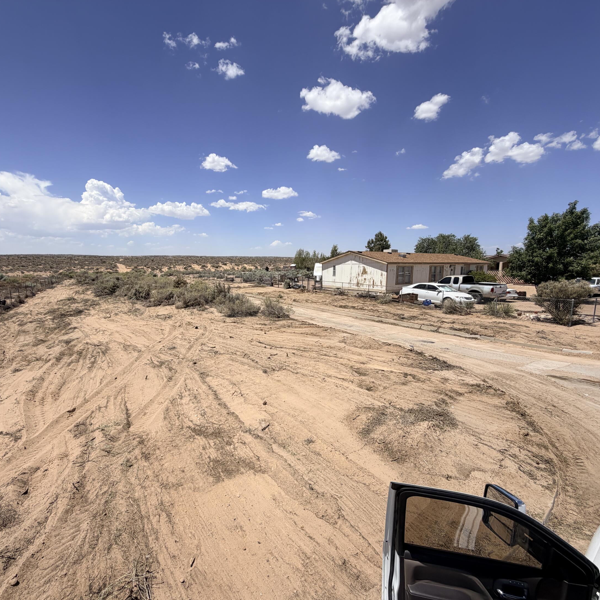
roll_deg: +0.6
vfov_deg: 84.0
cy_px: 307
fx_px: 333
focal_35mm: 17
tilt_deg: -7.5
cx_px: 264
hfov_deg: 83.6
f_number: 2.2
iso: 20
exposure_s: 1/1613
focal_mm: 2.22
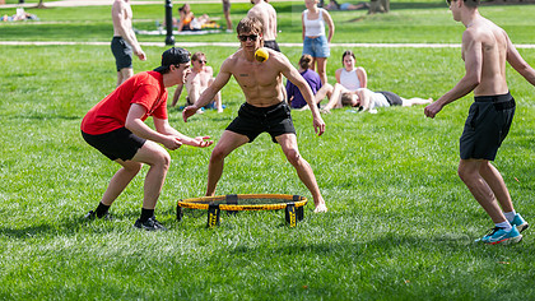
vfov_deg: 8.0
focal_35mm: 152
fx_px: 2156
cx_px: 253
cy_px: 73
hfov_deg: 14.1
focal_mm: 105
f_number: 3.2
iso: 80
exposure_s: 1/640
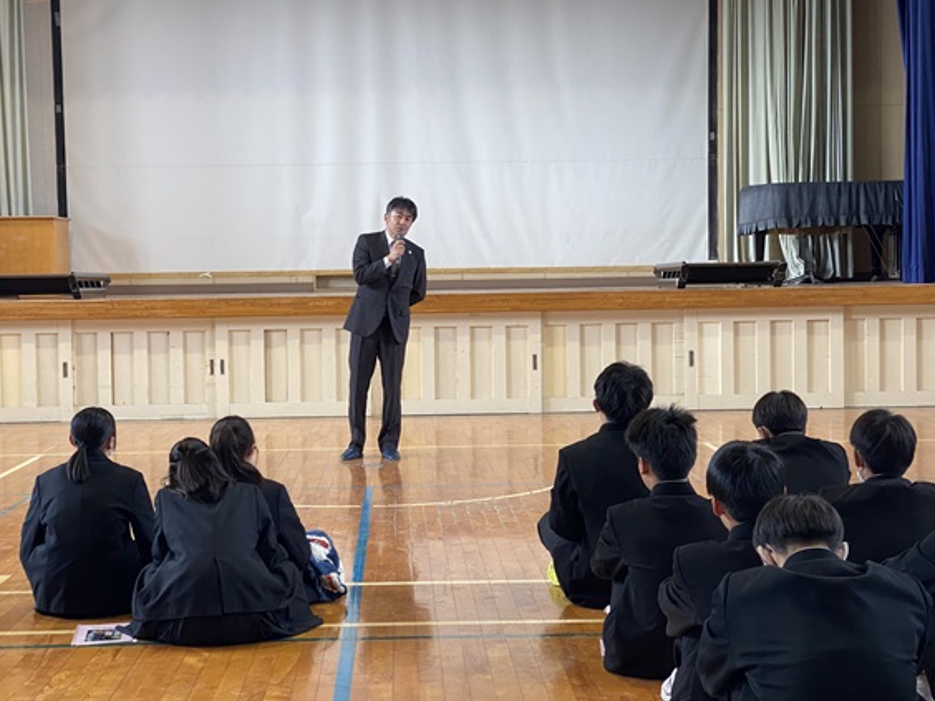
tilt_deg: -3.4
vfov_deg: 24.8
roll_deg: +0.7
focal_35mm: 59
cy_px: 346
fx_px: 1594
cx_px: 406
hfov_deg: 32.7
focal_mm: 6
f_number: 2
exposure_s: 1/50
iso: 125
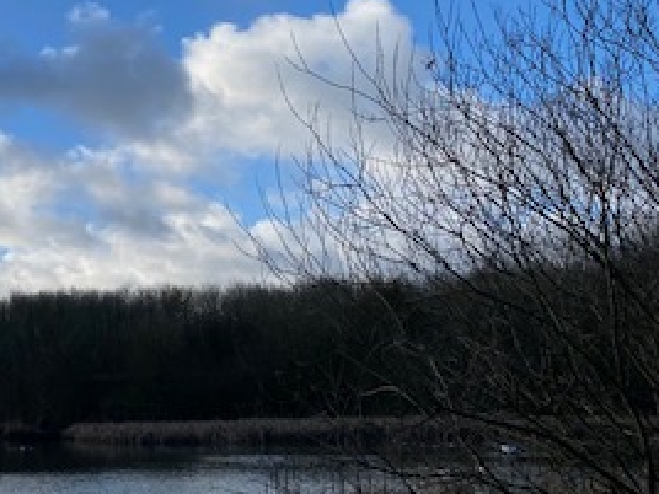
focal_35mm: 62
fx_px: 1180
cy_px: 265
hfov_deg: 27.6
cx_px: -123
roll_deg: +1.6
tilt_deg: +7.0
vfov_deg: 23.6
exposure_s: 1/4831
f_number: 1.8
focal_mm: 4.25
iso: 32
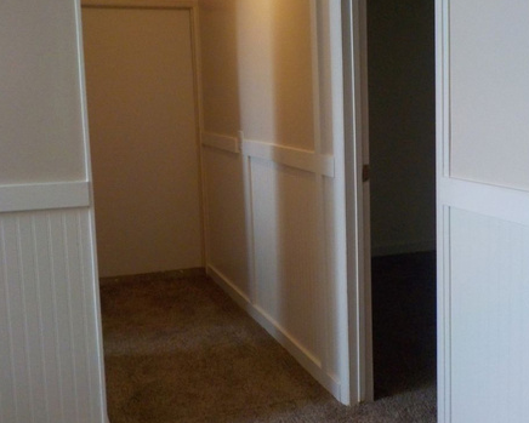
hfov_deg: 42.6
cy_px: 182
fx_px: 673
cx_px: 330
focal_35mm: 43
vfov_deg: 34.9
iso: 280
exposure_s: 1/30
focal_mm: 4.1
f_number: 3.3
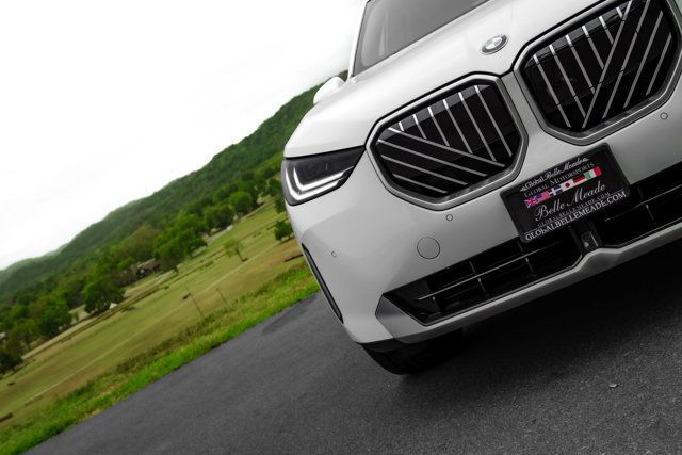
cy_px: 228
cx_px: 341
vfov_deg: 29.3
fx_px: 872
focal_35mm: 46
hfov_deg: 42.7
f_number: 8
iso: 640
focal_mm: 46
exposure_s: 1/640
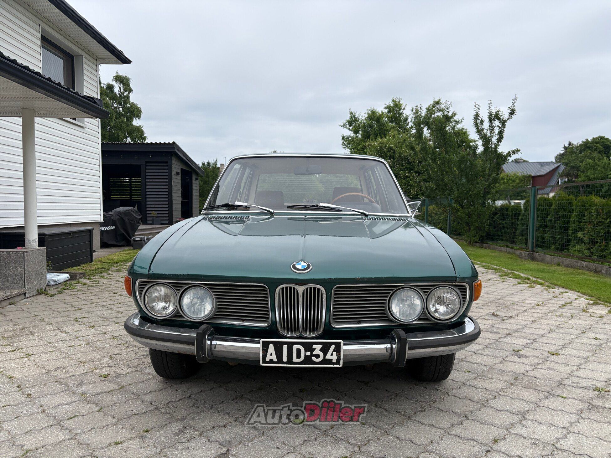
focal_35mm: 26
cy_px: 229
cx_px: 306
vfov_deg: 53.1
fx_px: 459
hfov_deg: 67.3
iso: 50
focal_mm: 5.96
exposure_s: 1/920
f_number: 1.6
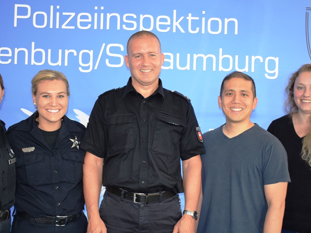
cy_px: 152
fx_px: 431
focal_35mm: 48
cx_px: 153
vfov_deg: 30.1
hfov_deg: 39.7
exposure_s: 1/60
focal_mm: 22
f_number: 3.8
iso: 1800
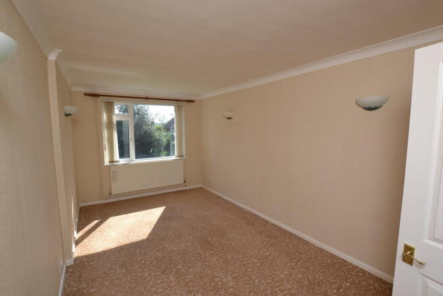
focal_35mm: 15
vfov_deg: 77.4
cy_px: 148
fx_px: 185
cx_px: 222
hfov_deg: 100.4
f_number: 5.6
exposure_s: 1/125
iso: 100
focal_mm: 10
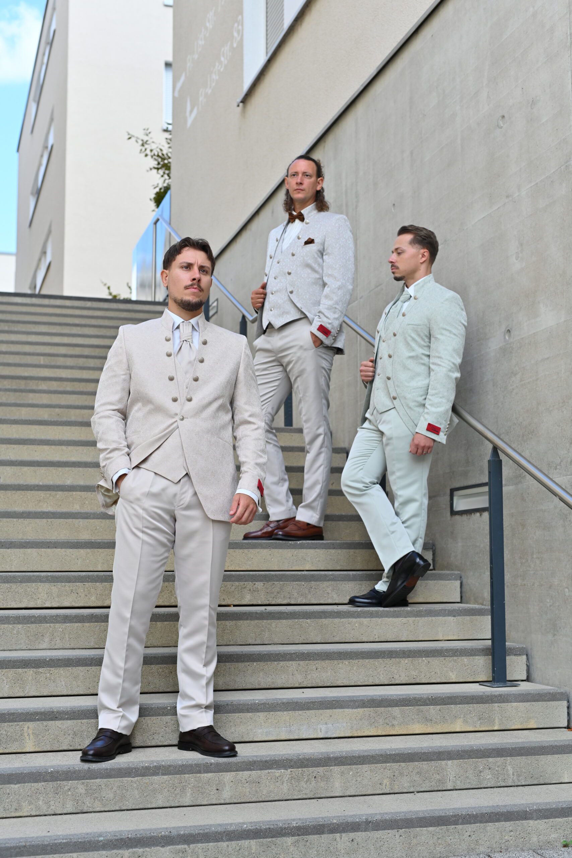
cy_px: 429
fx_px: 1191
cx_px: 286
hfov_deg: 27.0
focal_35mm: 50
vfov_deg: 39.6
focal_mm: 50
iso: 320
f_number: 5
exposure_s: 1/1000
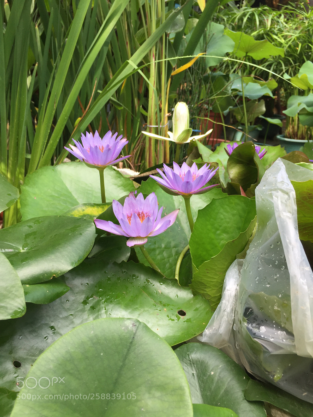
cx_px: 156
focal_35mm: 29
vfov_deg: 61.7
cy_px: 208
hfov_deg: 48.2
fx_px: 350
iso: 32
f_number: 2.2
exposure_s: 1/173
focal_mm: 4.15
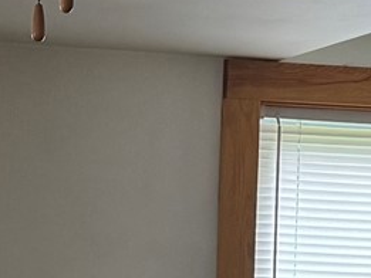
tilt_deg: -4.1
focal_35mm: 188
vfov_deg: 7.7
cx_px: -60
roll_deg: -1.5
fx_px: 2016
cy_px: 505
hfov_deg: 10.4
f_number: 1.78
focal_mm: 6.76
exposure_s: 1/60
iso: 250
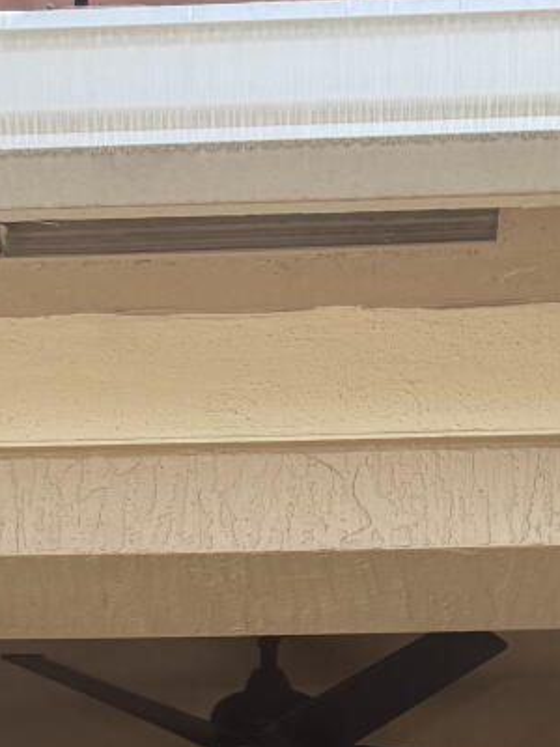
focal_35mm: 120
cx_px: 187
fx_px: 2588
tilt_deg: +4.5
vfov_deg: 13.3
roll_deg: -1.9
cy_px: 1649
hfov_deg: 12.3
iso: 80
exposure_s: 1/888
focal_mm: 6.76
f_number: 1.78
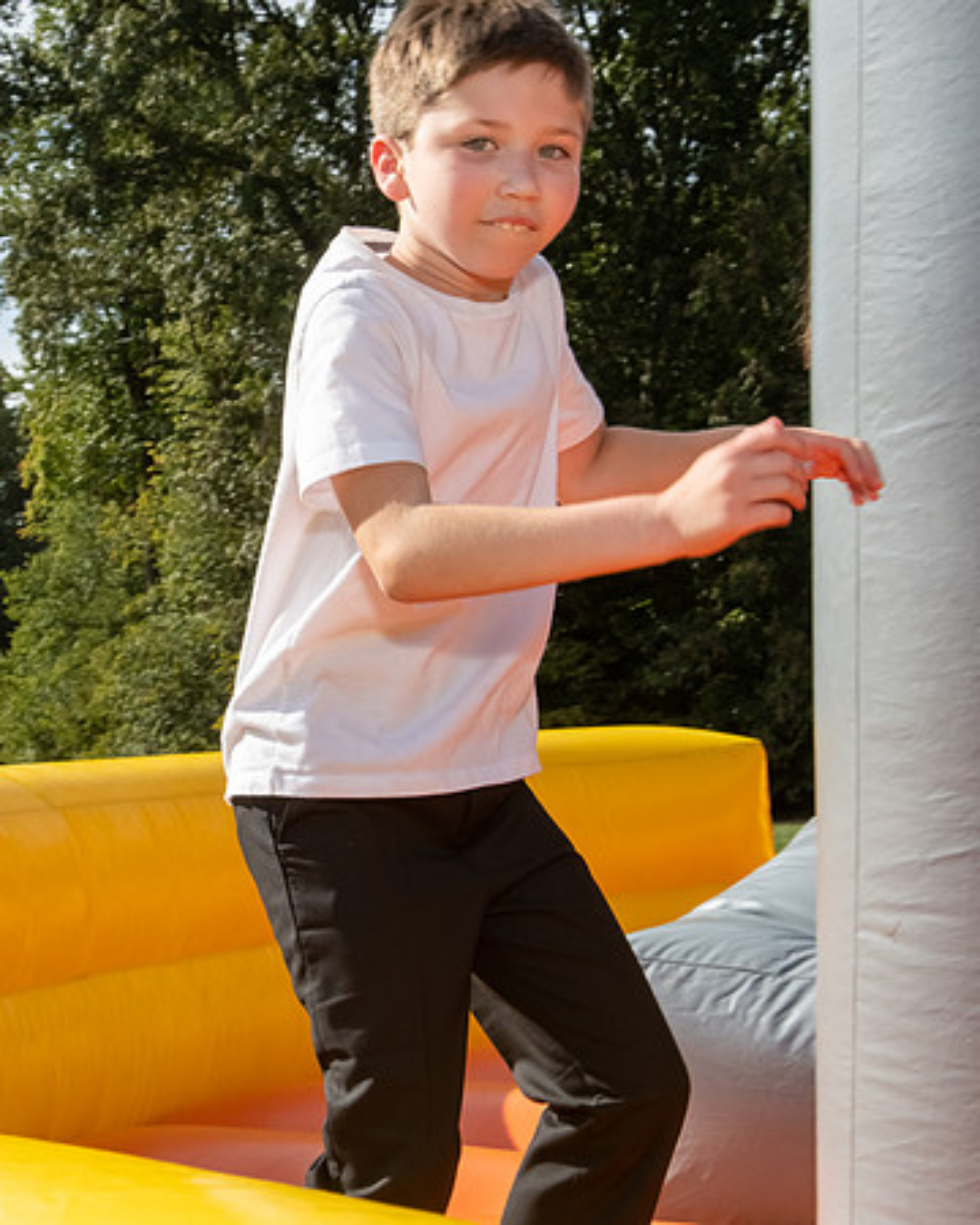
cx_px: 174
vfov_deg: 28.9
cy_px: 612
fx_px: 2373
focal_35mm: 65
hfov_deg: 23.0
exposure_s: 1/250
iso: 400
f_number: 14
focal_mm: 31
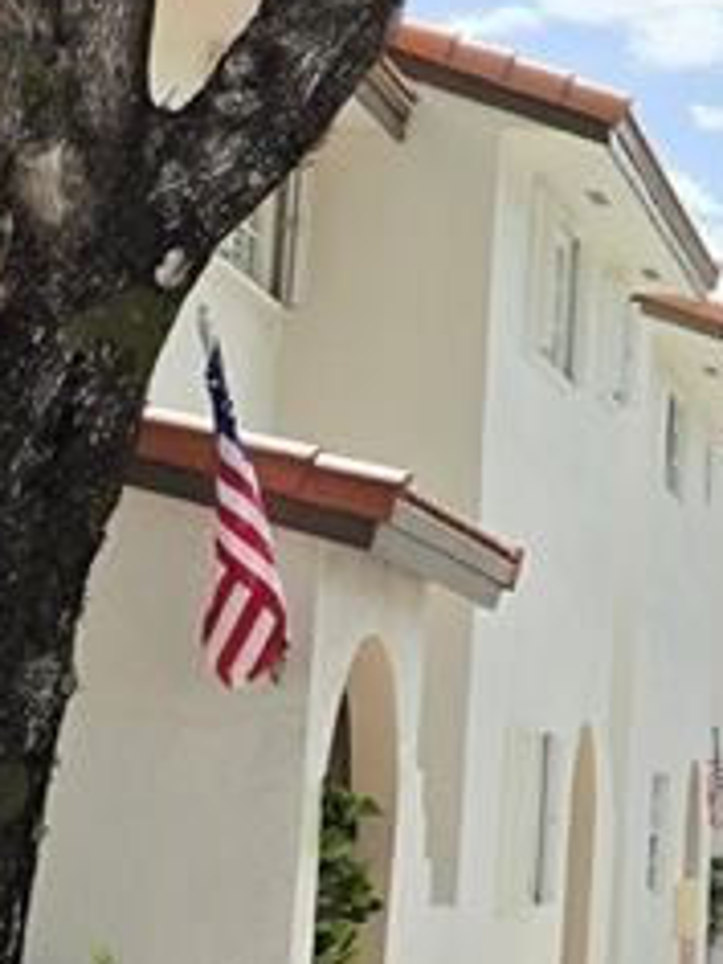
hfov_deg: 12.3
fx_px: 3258
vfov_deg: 16.3
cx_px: 948
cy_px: -90
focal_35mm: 117
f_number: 1.4
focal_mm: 6.5
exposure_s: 1/7939
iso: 64
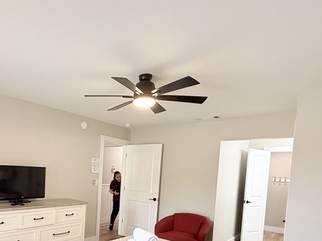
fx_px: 242
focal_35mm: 26
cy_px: 184
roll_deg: -2.8
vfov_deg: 50.6
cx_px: 93
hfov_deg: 64.5
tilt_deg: -2.9
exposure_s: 1/120
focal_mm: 2.22
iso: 320
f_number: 2.2
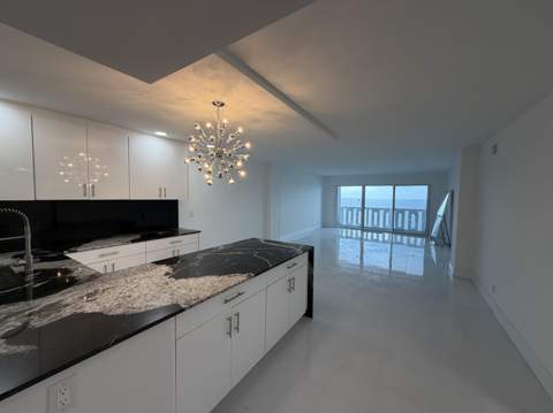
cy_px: 206
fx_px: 223
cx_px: 276
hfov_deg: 102.1
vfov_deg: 85.6
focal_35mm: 14
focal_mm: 2.22
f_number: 2.2
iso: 80
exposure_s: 1/120
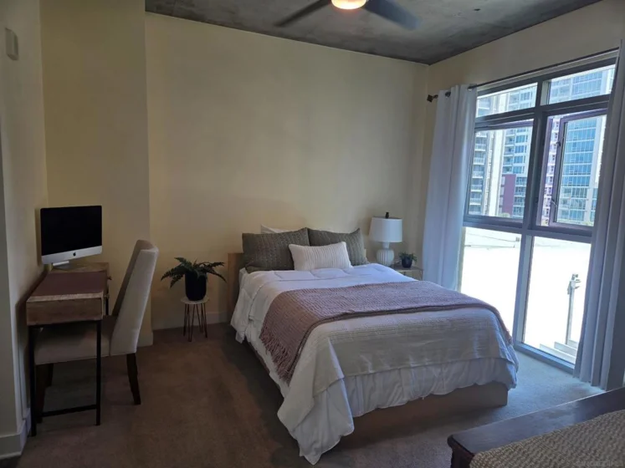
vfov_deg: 58.9
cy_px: 234
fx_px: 415
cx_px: 312
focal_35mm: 23
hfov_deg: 73.9
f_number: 1.8
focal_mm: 5.4
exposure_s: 1/120
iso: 50
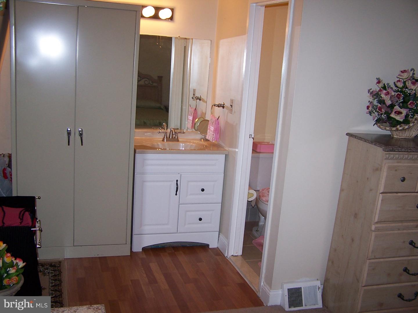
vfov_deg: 37.7
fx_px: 459
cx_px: 209
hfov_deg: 49.0
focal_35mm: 38
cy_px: 156
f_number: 2.8
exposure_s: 1/60
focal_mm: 6.3
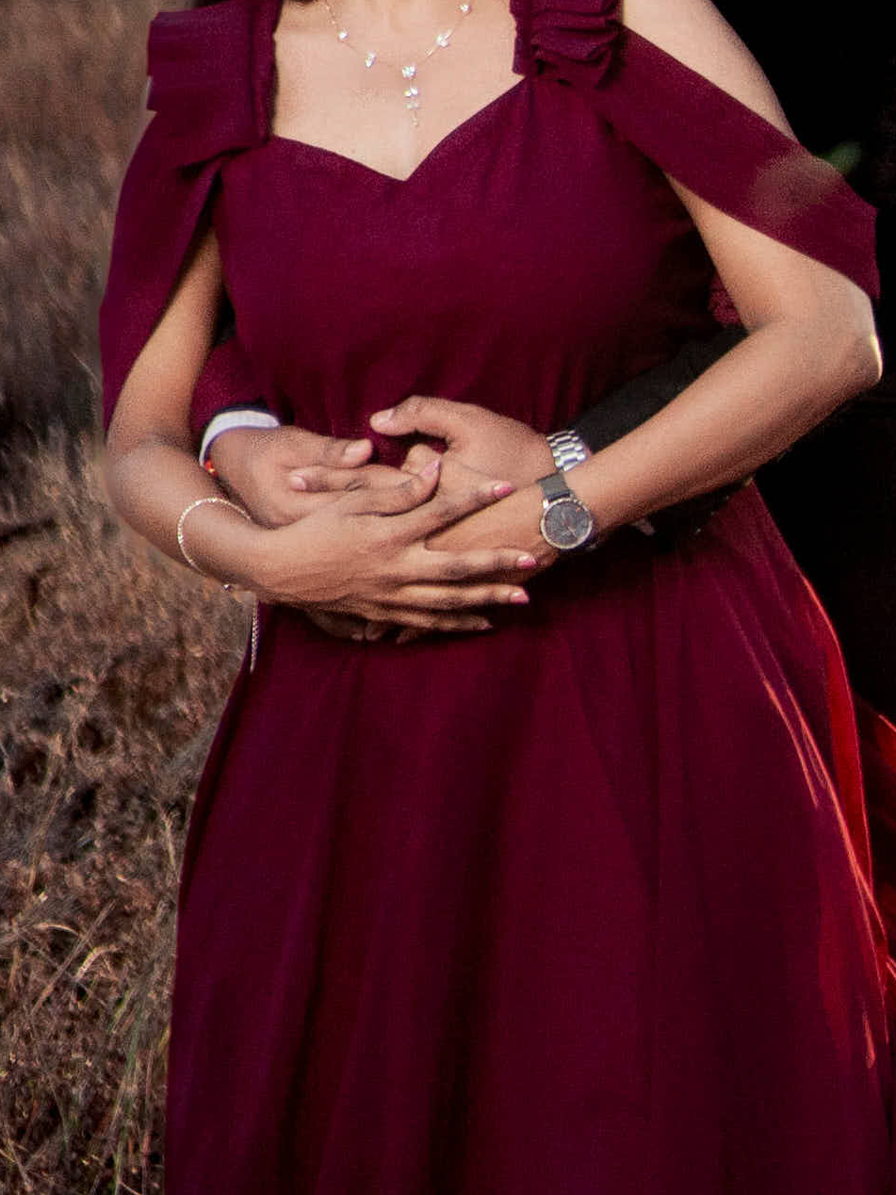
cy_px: -478
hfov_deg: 6.8
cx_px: 1816
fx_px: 7282
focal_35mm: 211
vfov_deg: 9.2
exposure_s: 1/8000
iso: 250
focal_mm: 35
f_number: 1.6
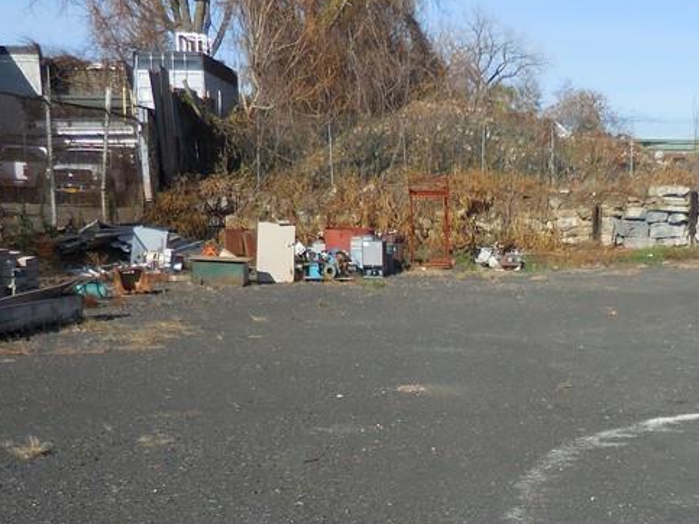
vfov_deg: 26.8
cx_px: 502
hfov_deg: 35.6
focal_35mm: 53
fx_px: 1070
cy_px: 447
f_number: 3.3
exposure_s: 1/1600
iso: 125
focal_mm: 4.5
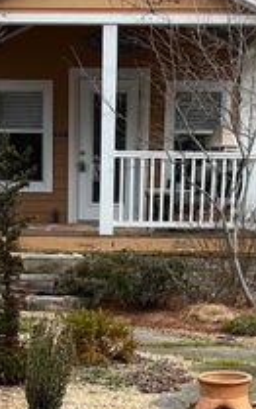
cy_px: 492
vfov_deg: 21.8
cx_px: 76
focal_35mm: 88
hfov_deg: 14.8
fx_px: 980
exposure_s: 1/820
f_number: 1.5
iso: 50
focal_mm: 5.7
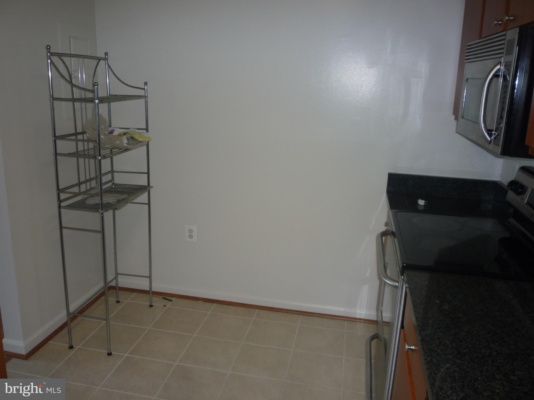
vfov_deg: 46.8
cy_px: 200
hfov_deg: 60.0
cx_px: 267
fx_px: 463
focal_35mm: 30
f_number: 3.3
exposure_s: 1/30
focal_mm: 5.2
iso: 100
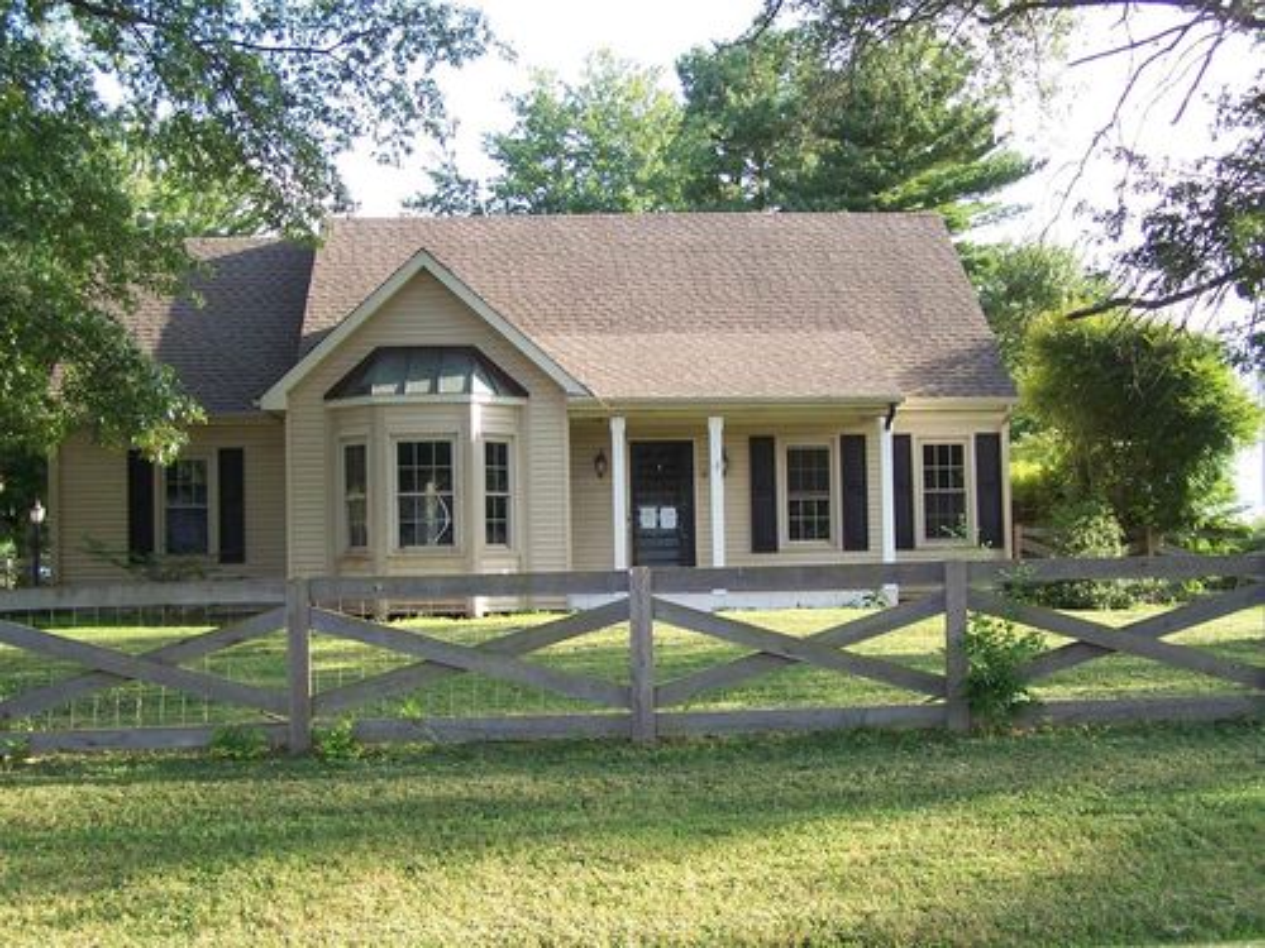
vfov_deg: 36.0
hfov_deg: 46.8
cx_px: 632
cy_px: 474
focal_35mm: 40
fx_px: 1462
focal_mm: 6.7
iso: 80
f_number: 2.8
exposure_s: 1/180
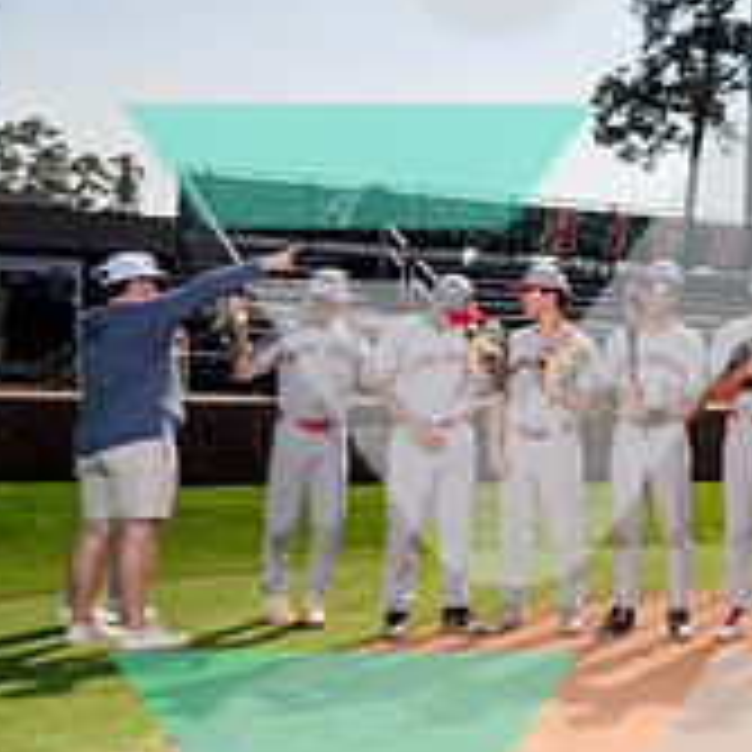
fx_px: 1745
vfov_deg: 24.3
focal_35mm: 71
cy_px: 344
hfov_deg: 19.5
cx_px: 1270
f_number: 9
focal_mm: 24
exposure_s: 1/400
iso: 125
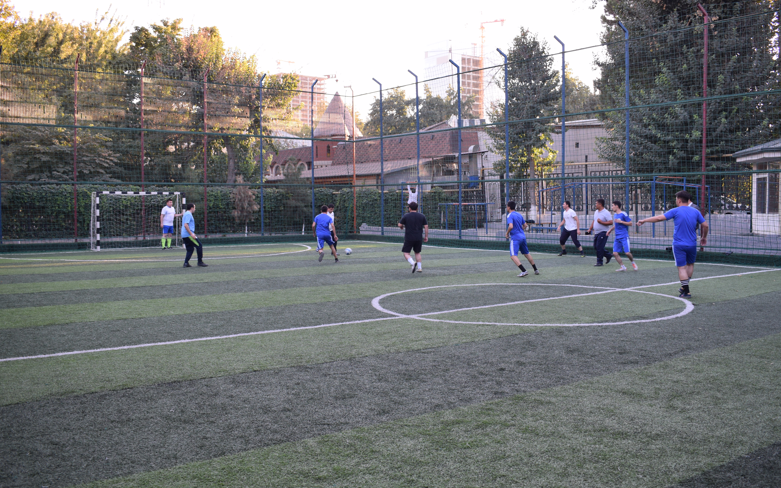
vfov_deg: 36.3
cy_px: 250
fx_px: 745
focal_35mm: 35
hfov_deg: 55.3
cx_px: 404
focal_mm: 22
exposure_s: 1/125
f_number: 5.6
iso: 400
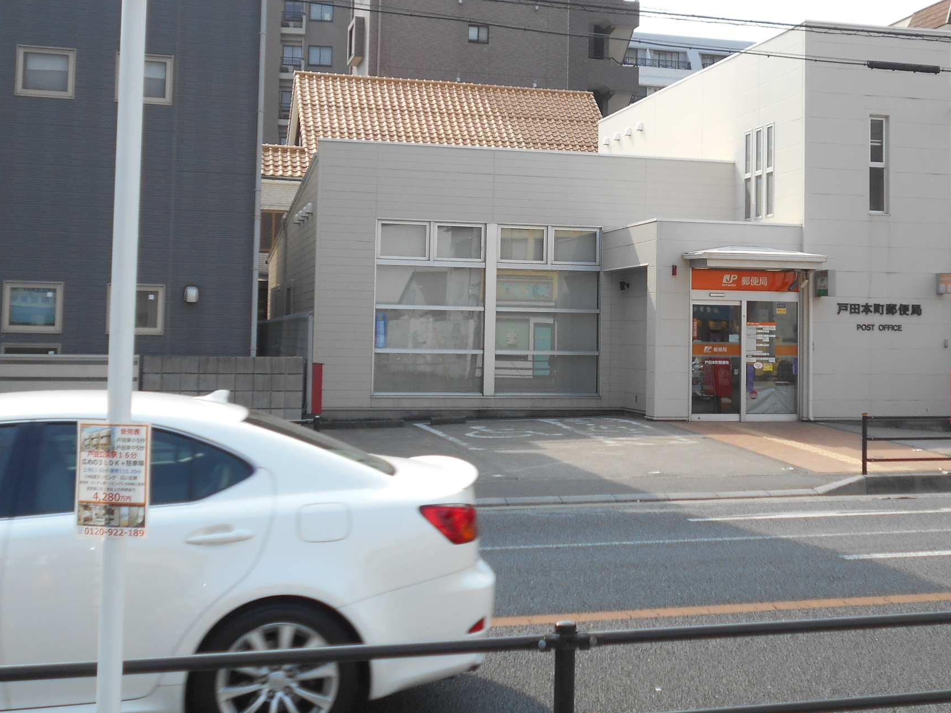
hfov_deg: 36.7
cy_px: 240
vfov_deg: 27.9
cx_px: 577
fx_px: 1429
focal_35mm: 52
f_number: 3.9
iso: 80
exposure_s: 1/400
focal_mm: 6.7
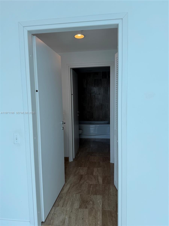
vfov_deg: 71.6
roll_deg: +0.8
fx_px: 156
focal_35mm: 24
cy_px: 113
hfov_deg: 56.8
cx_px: 84
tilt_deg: -5.5
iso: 80
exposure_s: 1/532
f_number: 1.78
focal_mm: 6.76
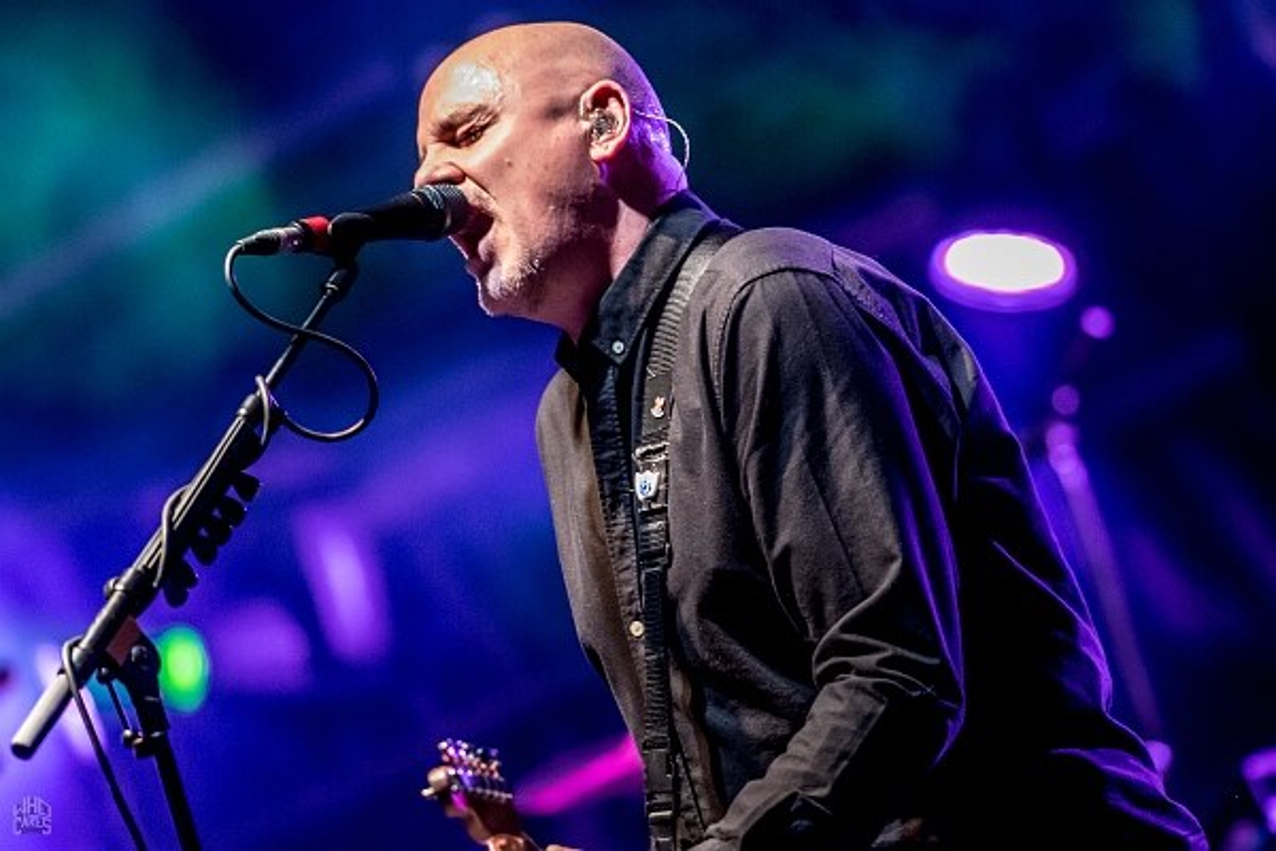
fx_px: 10101
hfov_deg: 7.2
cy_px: 426
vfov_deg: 4.8
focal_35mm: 285
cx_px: 638
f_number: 2.8
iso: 4000
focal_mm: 190
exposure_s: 1/100
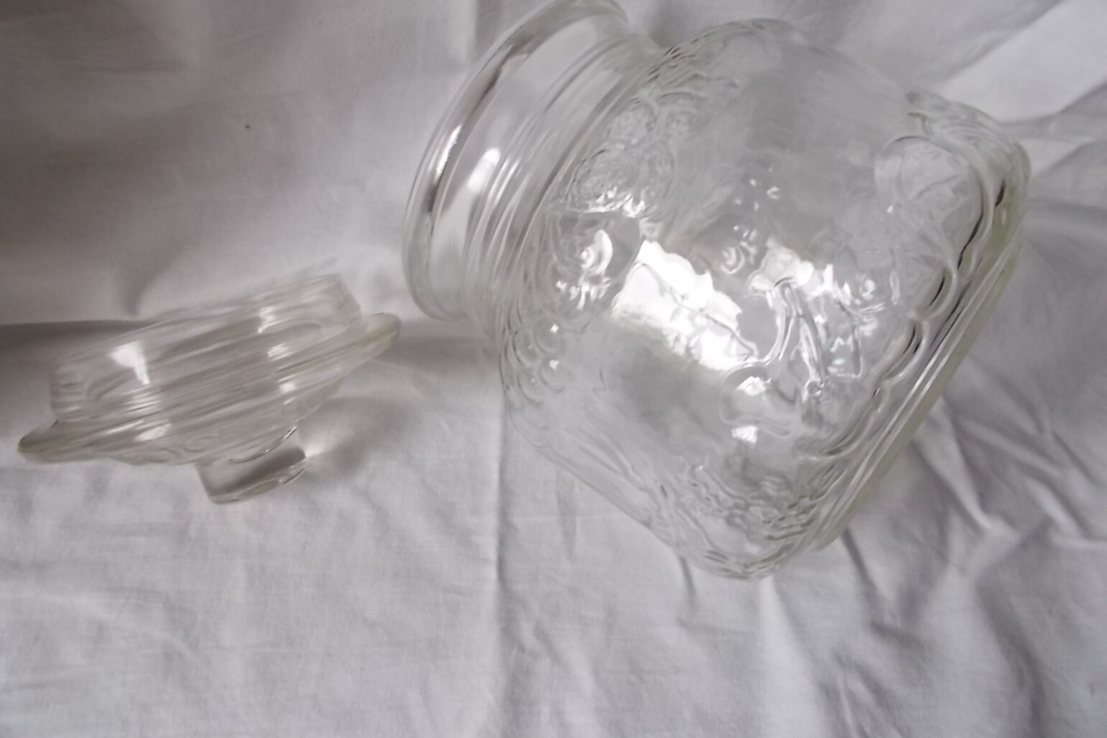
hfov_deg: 65.5
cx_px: 545
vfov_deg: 46.2
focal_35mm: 28
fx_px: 861
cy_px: 311
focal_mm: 4.6
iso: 180
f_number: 3.2
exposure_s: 1/25
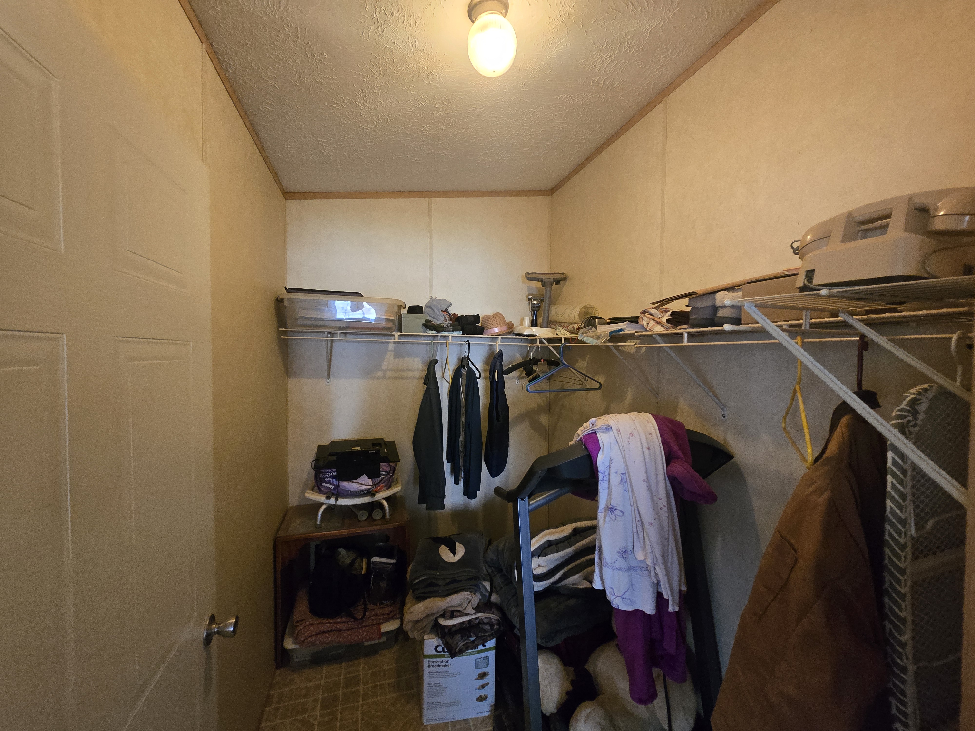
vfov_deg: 89.9
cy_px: 366
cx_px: 488
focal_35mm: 13
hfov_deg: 106.2
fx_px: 366
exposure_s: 1/60
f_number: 2.2
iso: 1000
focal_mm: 2.2
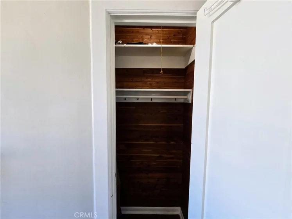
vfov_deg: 89.9
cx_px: 146
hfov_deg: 106.2
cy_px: 110
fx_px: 110
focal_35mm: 13
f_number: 2.2
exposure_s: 1/120
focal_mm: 2.2
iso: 80
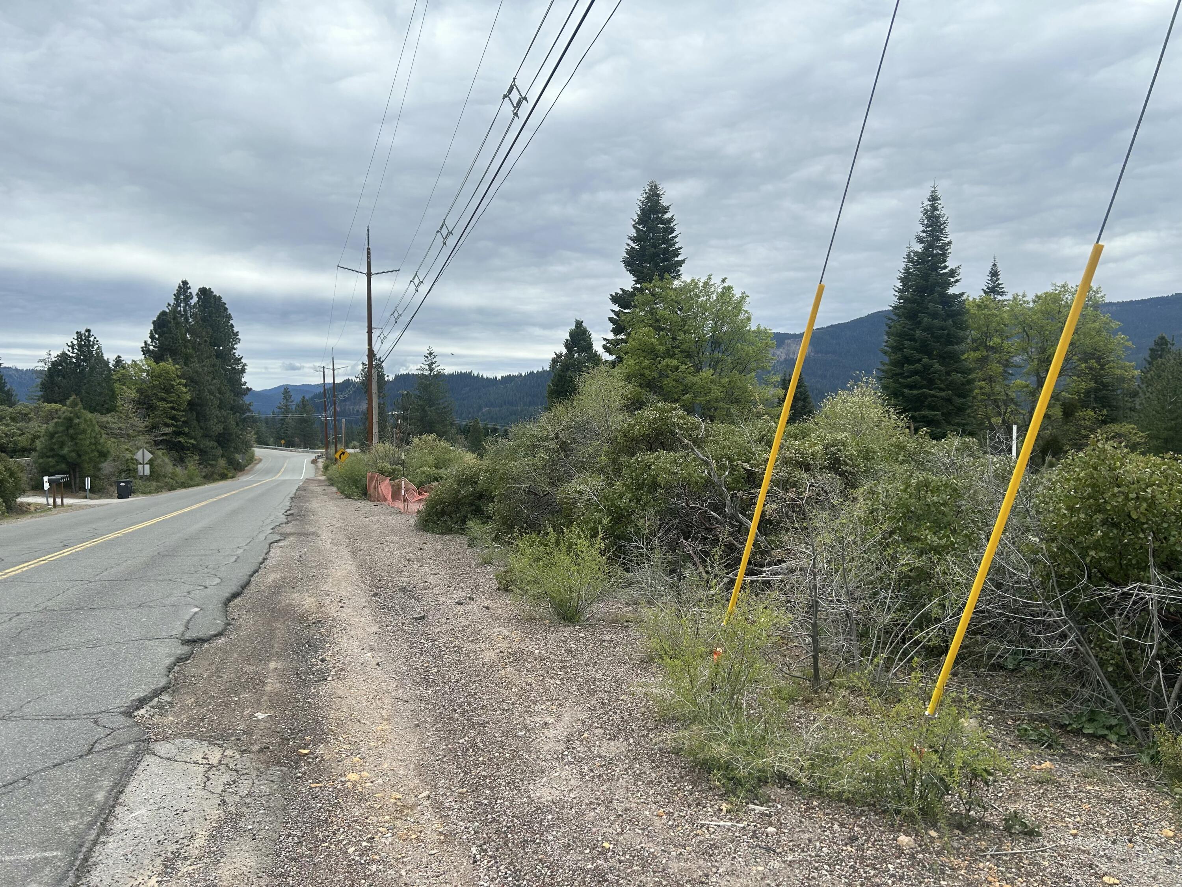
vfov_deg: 53.1
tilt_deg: -2.3
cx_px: 591
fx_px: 888
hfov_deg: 67.3
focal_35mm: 26
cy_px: 444
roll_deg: -0.6
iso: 50
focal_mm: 5.7
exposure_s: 1/5587
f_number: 1.5
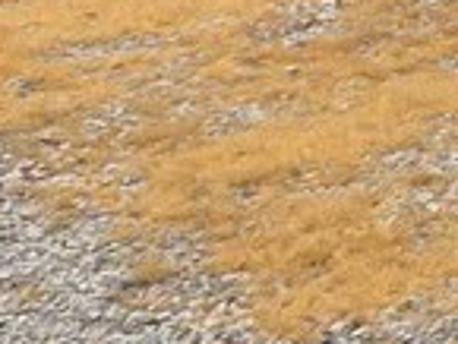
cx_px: 1333
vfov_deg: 8.7
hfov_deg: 9.7
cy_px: -319
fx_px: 2145
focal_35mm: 162
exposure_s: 1/724
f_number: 1.8
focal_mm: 5.4
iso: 80
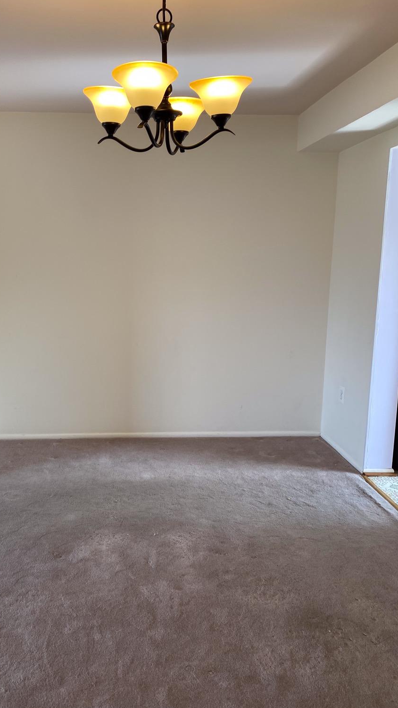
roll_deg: -0.1
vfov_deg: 66.1
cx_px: 144
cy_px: 359
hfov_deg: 39.9
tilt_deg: -9.7
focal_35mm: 29
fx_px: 544
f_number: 1.8
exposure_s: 1/120
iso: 64
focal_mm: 4.25
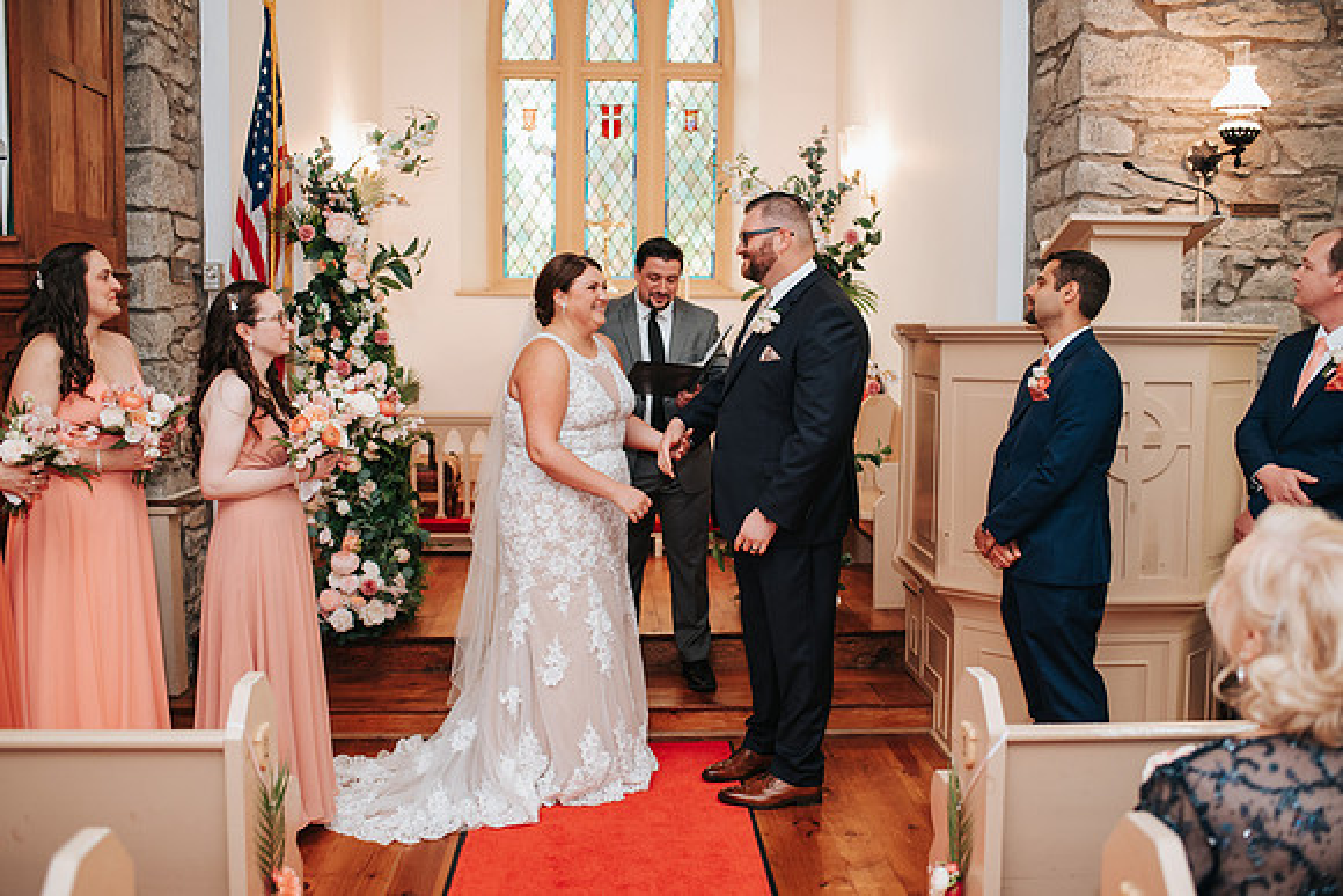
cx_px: 672
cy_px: 448
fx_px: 1346
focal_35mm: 36
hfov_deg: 53.0
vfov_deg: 36.8
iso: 1000
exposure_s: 1/200
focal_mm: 35
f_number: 2.8
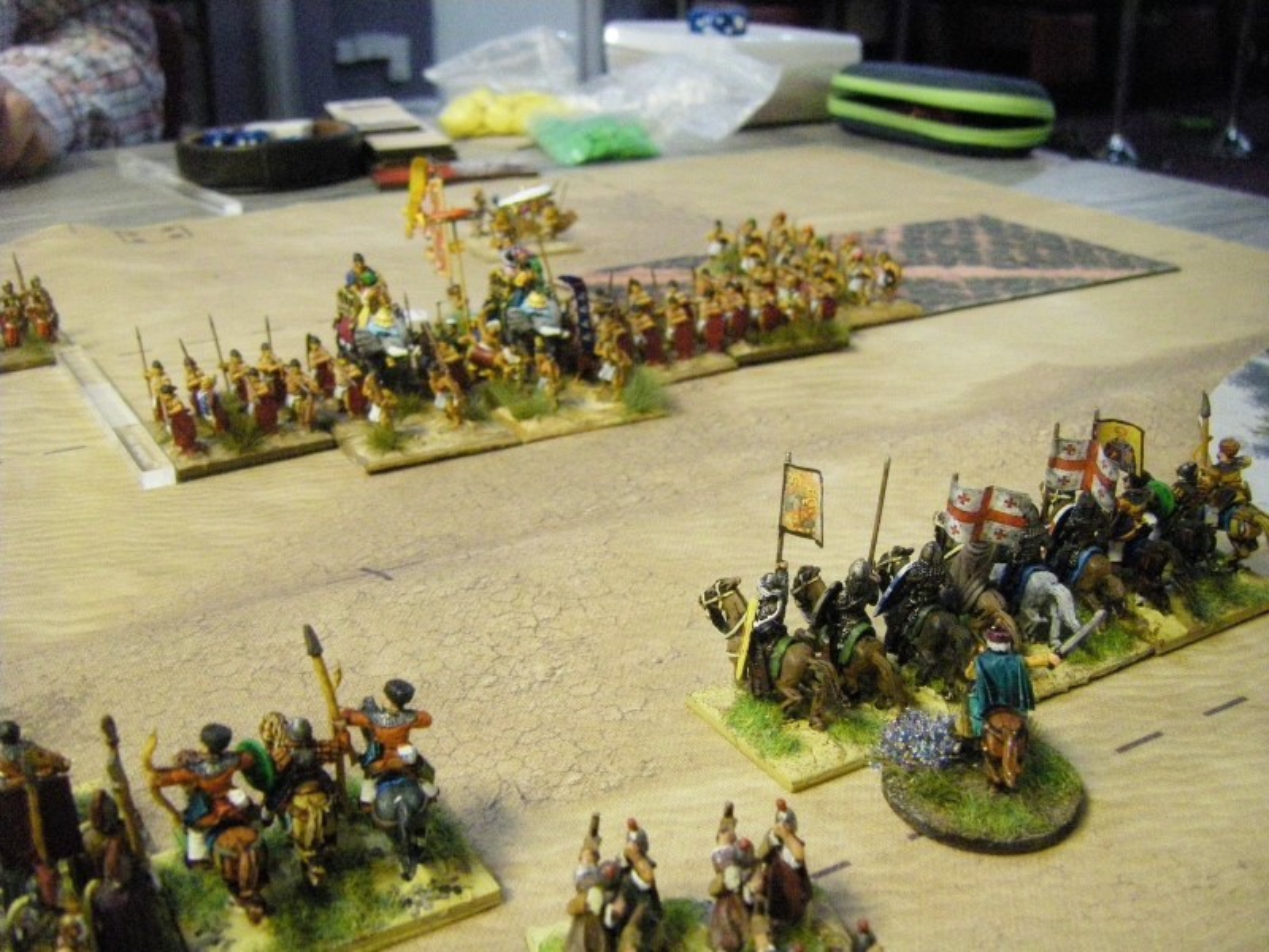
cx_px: 634
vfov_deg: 37.7
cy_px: 476
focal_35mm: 38
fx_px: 1393
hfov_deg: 49.0
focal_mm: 6.3
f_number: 3.5
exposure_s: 1/20
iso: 800
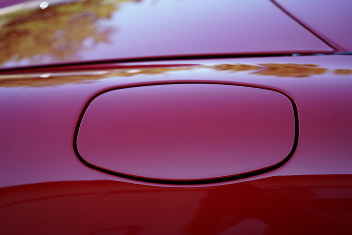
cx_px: 176
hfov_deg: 49.6
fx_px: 381
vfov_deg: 34.2
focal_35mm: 39
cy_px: 118
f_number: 5.6
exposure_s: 1/100
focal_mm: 39
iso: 100
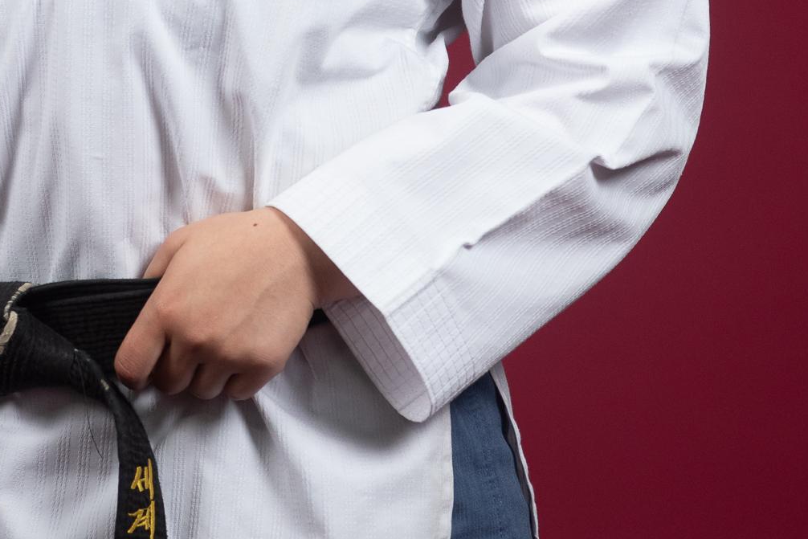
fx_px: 8372
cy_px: -93
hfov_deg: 5.5
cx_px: 155
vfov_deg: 3.7
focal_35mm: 373
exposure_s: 1/125
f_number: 6.3
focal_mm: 125
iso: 800
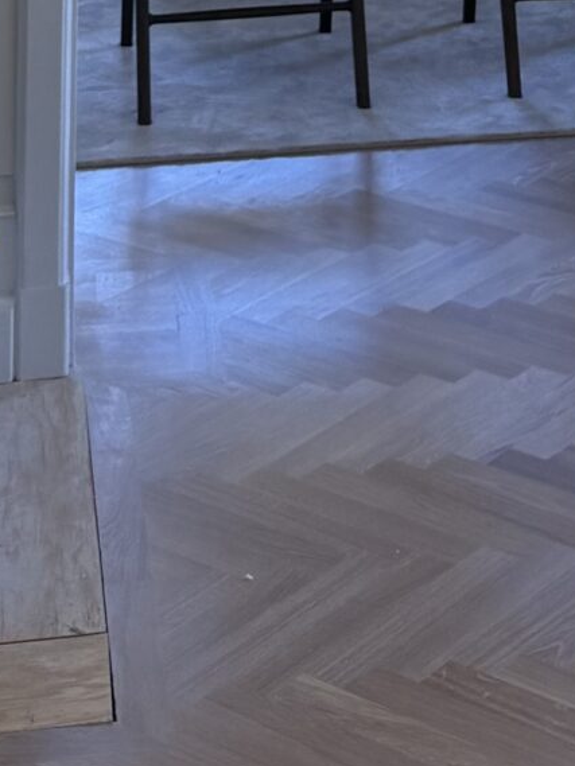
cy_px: -691
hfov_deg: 13.6
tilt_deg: +0.5
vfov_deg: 15.2
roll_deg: -0.6
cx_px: 486
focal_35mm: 108
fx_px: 2391
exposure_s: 1/127
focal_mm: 6.76
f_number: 1.78
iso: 160
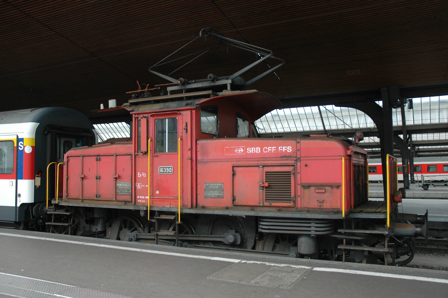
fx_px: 410
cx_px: 224
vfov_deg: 39.9
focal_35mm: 33
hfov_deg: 57.3
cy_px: 149
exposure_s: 1/80
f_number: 4.5
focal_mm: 22
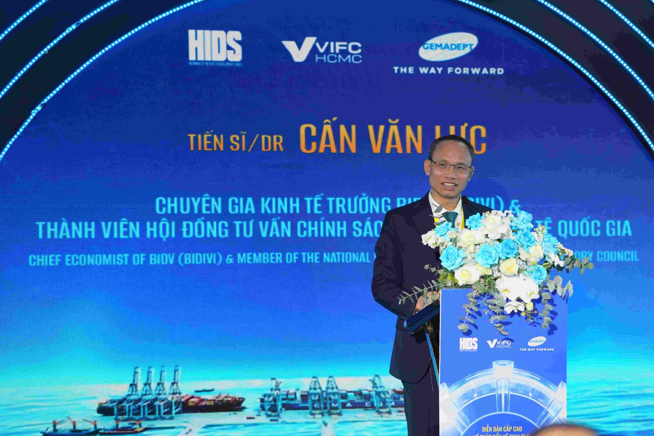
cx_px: 325
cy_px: 219
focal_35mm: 134
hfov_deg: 15.3
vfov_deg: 10.2
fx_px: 2434
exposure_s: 1/160
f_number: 3.2
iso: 200
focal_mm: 133
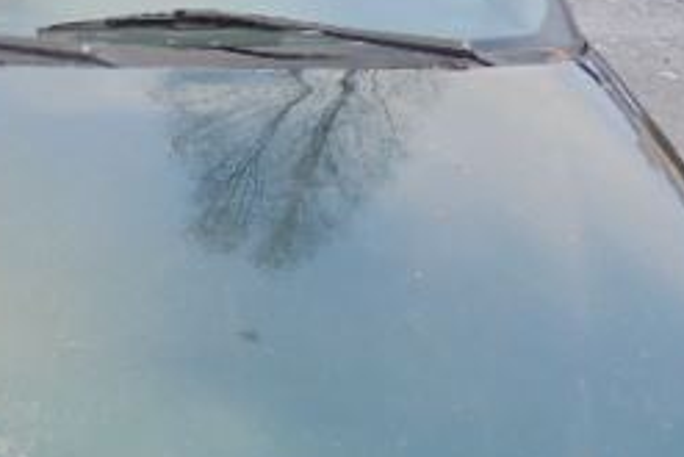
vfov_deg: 19.3
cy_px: 357
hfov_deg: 27.6
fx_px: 1331
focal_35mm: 70
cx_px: 53
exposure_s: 1/60
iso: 100
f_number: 3.5
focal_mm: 4.6
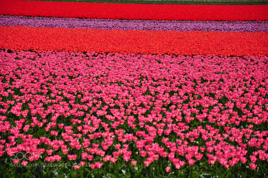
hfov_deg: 13.1
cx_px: 134
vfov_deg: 8.7
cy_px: 89
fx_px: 1171
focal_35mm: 158
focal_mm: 105
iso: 200
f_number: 5.6
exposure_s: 1/400
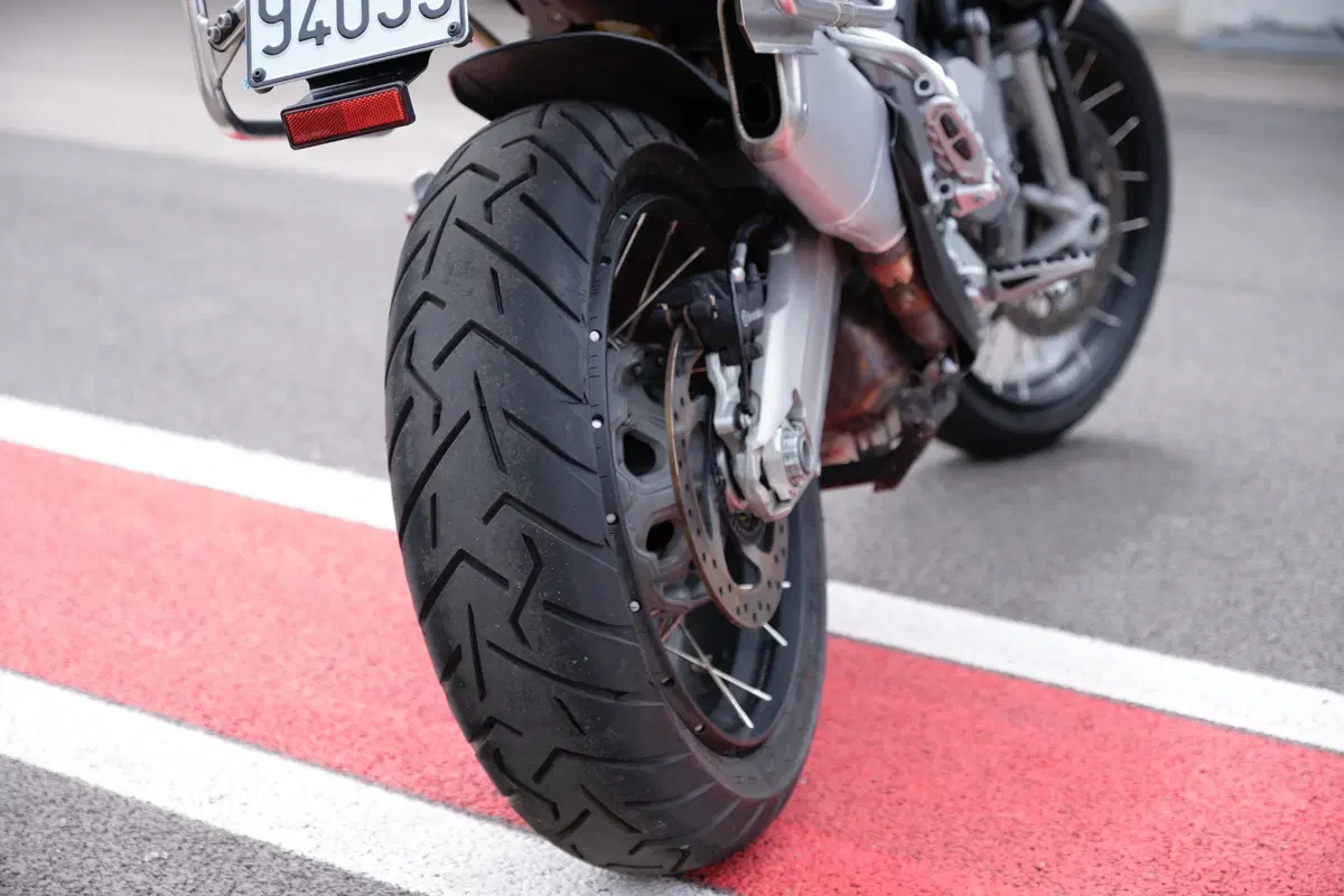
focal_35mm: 68
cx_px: 672
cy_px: 448
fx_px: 2538
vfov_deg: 20.0
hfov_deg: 29.7
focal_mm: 45.5
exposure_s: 1/640
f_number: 2.8
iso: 200
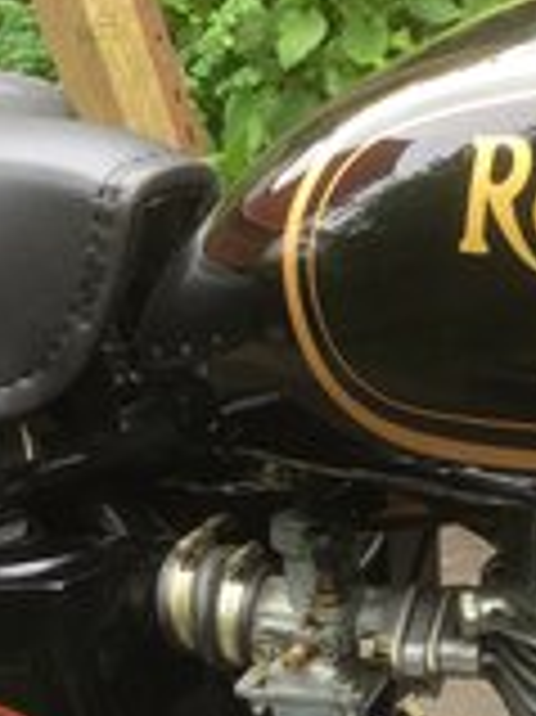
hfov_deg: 18.9
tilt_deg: -43.1
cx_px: 667
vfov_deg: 25.4
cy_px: 721
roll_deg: +7.3
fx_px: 1509
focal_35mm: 73
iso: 25
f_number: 2.2
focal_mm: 4.15
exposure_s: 1/50
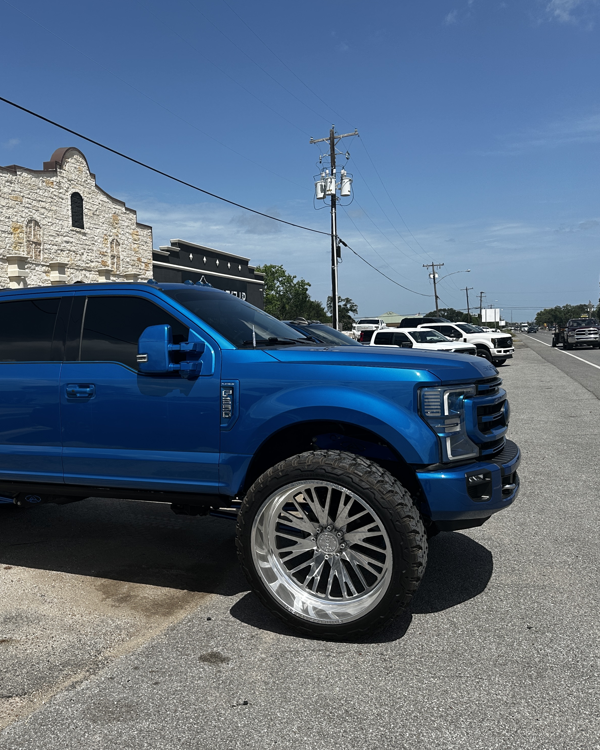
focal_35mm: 32
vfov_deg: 55.7
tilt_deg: -1.6
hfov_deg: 44.7
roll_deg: +0.9
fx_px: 710
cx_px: 174
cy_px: 374
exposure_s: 1/5263
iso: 80
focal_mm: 6.86
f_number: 1.78
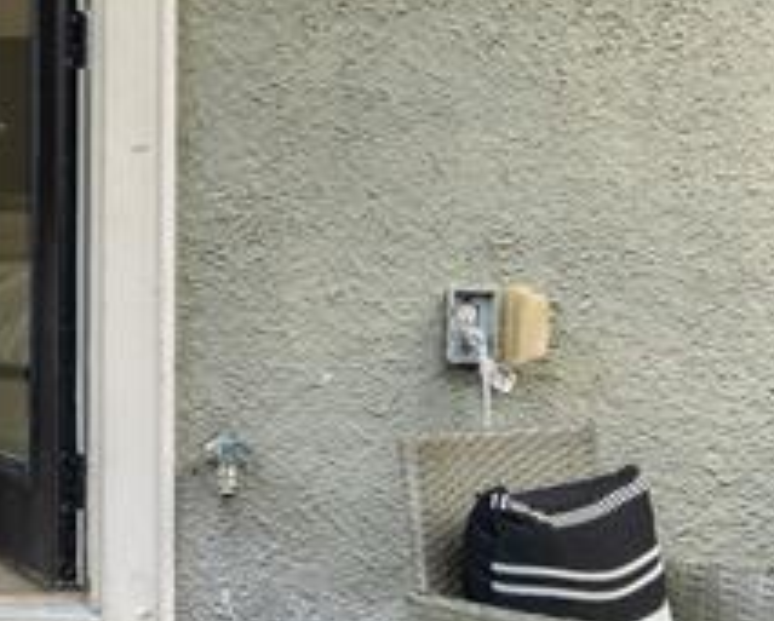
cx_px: -131
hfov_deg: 26.9
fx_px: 1445
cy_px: 87
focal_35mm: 63
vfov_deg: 23.7
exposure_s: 1/400
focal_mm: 14
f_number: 7.1
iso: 100
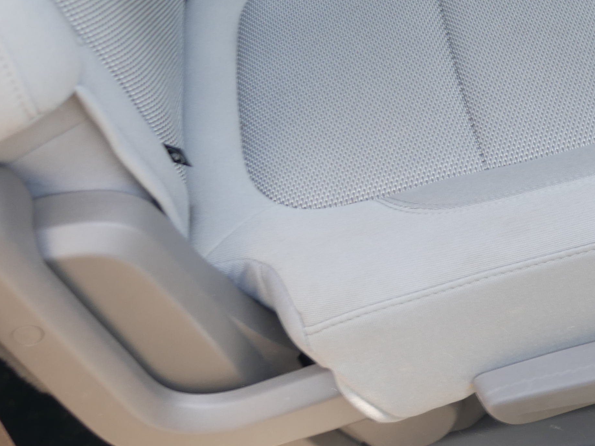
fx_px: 1375
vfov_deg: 17.7
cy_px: -52
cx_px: 580
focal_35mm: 80
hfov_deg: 23.5
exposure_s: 1/125
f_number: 3.6
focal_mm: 16
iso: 200
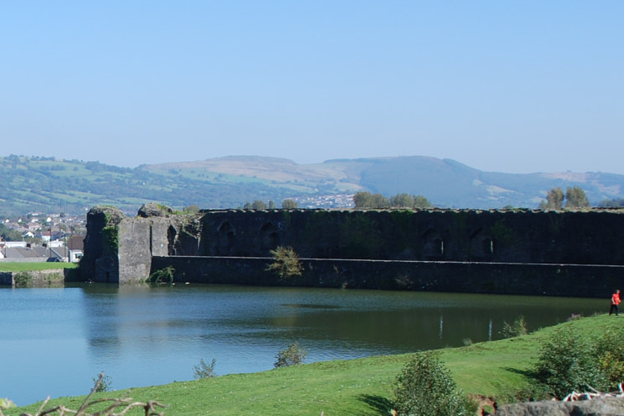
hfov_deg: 23.5
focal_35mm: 83
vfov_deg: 16.3
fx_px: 1439
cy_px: 346
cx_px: 5
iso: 100
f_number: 7.1
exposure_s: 1/200
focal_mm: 20
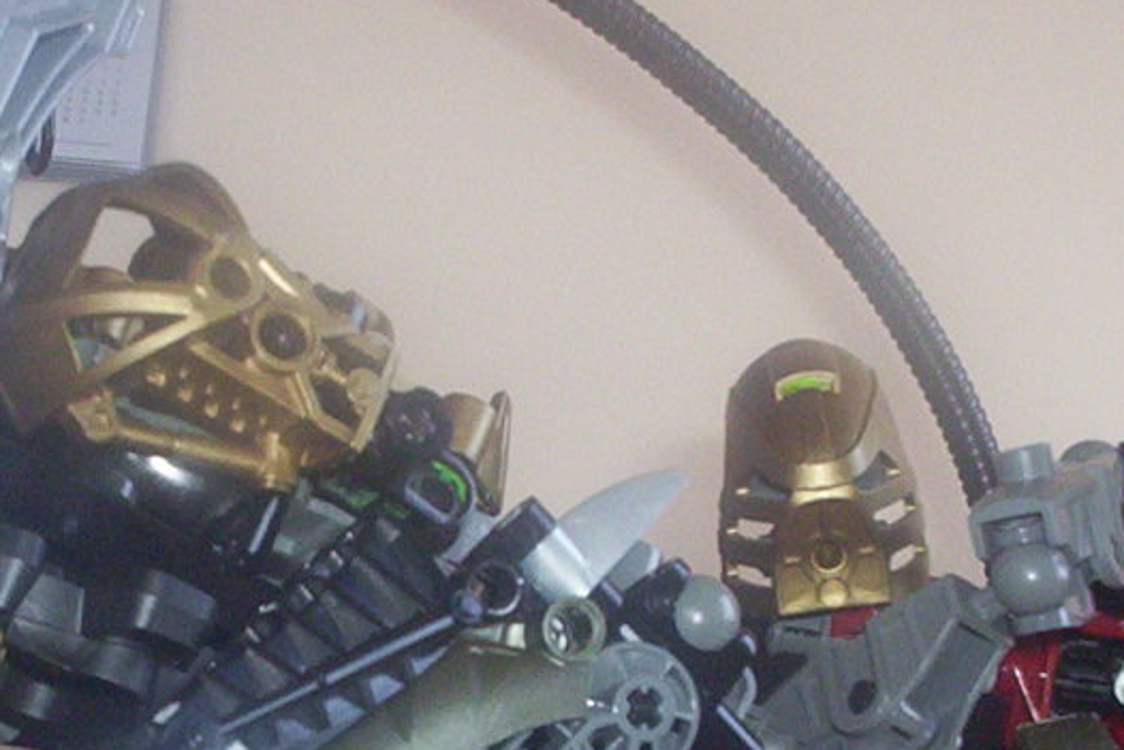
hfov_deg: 22.8
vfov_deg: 15.2
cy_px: 701
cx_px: 370
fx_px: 2779
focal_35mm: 89
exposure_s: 1/60
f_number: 4.5
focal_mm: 4.99
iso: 140
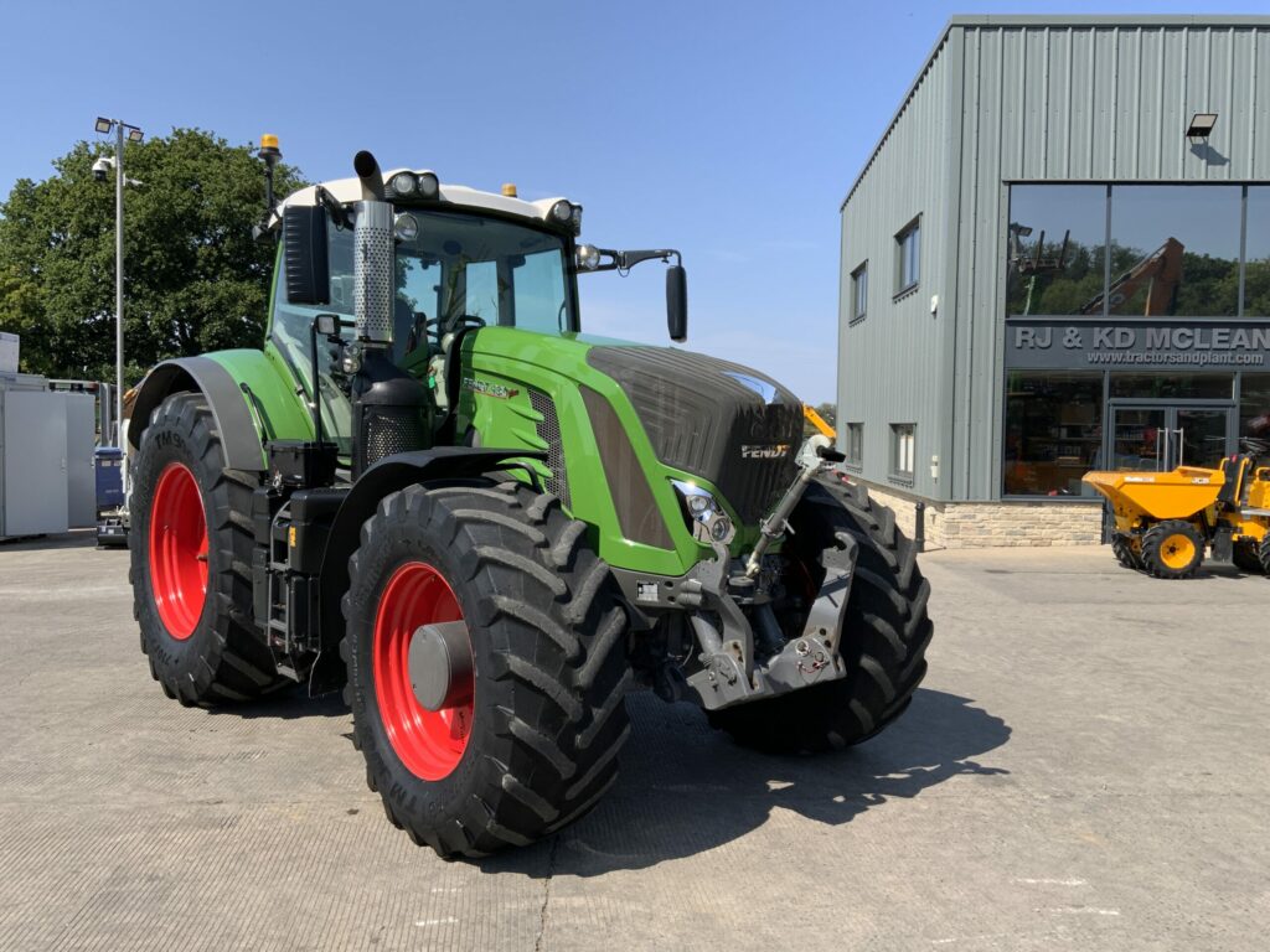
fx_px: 1064
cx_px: 635
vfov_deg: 48.2
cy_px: 476
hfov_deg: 61.7
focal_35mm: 29
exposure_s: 1/1377
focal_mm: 3
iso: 16
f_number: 1.8
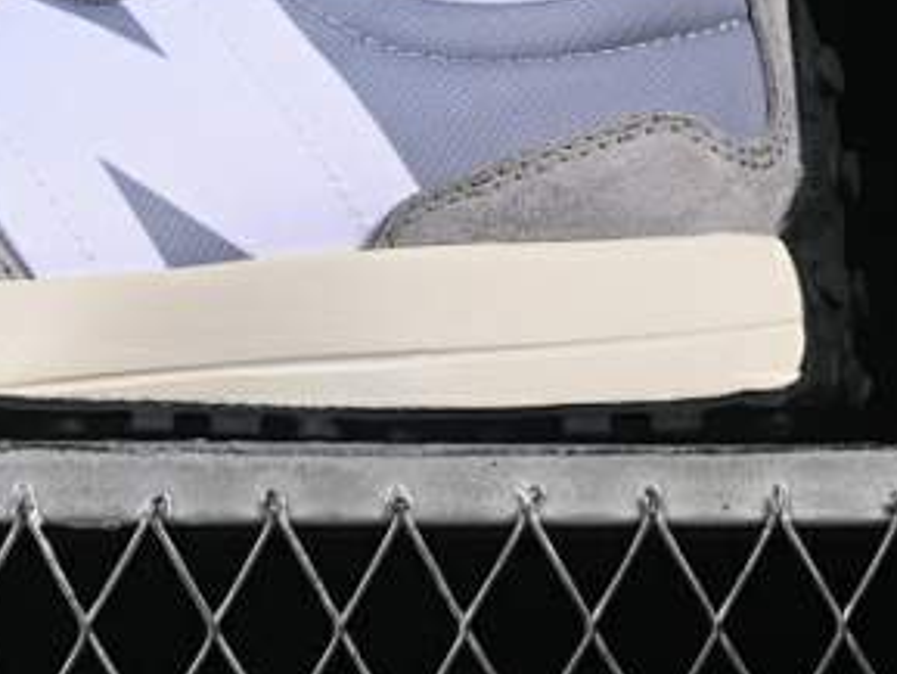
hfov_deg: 10.8
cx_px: 165
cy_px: -28
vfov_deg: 8.1
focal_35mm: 182
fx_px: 4718
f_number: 8
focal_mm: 50
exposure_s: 1/80
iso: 160
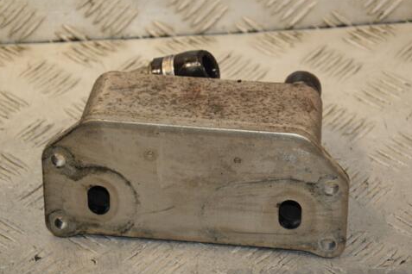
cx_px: 211
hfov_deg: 14.5
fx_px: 1621
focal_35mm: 142
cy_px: 167
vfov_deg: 9.7
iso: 800
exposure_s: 1/200
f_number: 6.3
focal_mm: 75
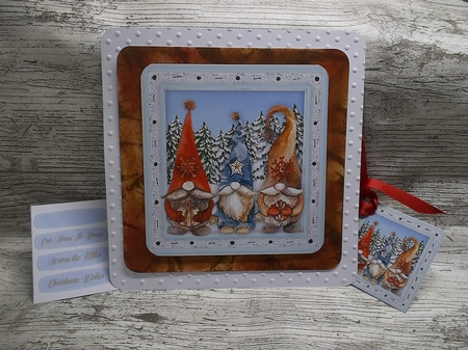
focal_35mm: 29
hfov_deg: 61.7
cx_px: 234
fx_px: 392
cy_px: 175
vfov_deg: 48.2
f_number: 3.3
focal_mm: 4.1
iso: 90
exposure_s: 1/30
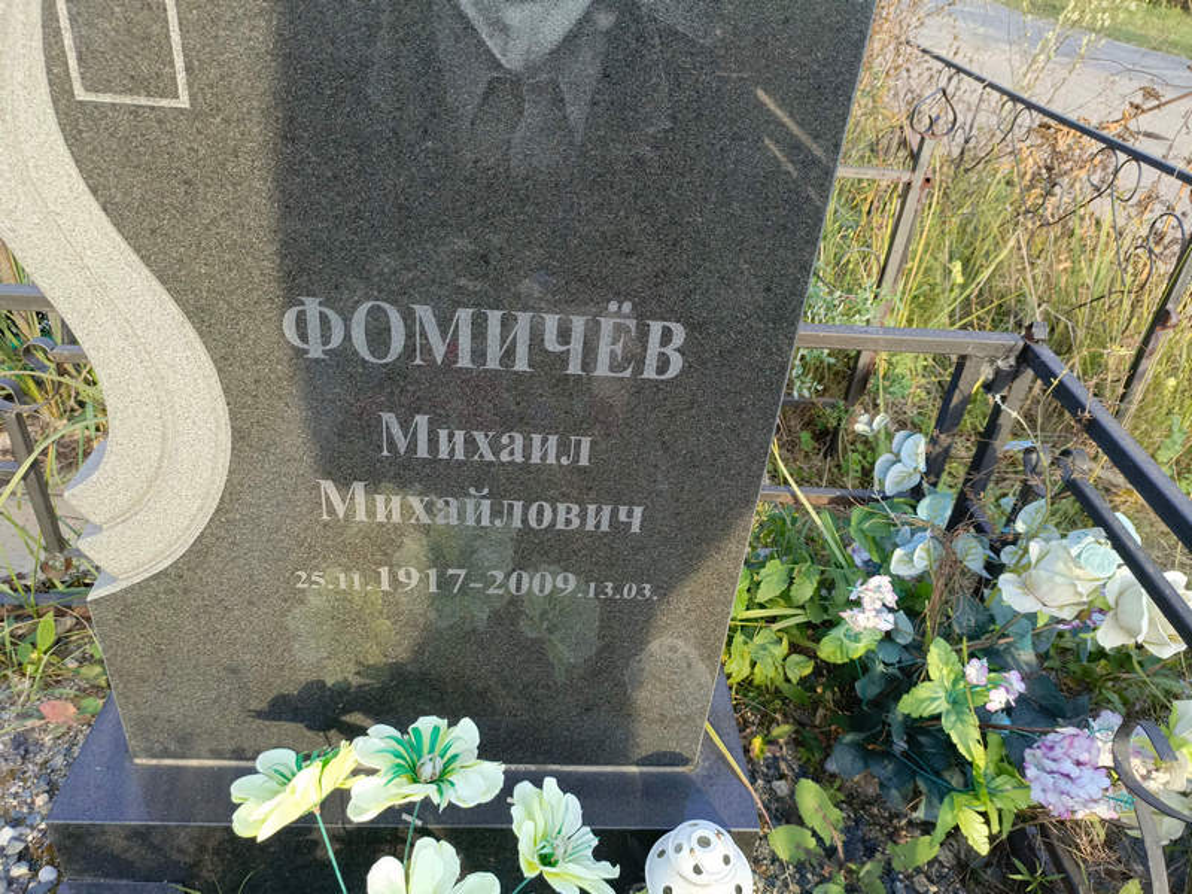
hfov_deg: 69.4
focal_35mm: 25
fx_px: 861
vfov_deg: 54.9
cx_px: 596
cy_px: 447
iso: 110
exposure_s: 1/172
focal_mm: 4.76
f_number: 1.69
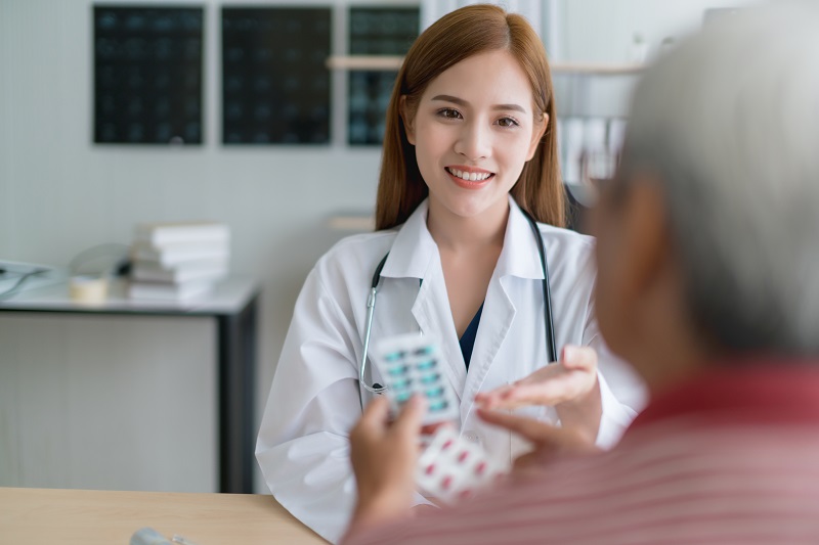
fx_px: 1137
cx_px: 410
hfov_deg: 39.6
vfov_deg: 27.0
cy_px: 272
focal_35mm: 50
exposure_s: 1/1600
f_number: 1.4
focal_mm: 50
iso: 250
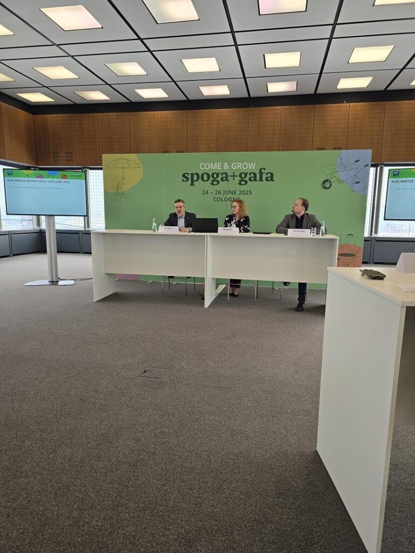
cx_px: 208
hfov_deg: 58.9
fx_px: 368
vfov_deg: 73.9
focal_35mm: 23
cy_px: 276
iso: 80
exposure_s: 1/120
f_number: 1.7
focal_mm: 6.3
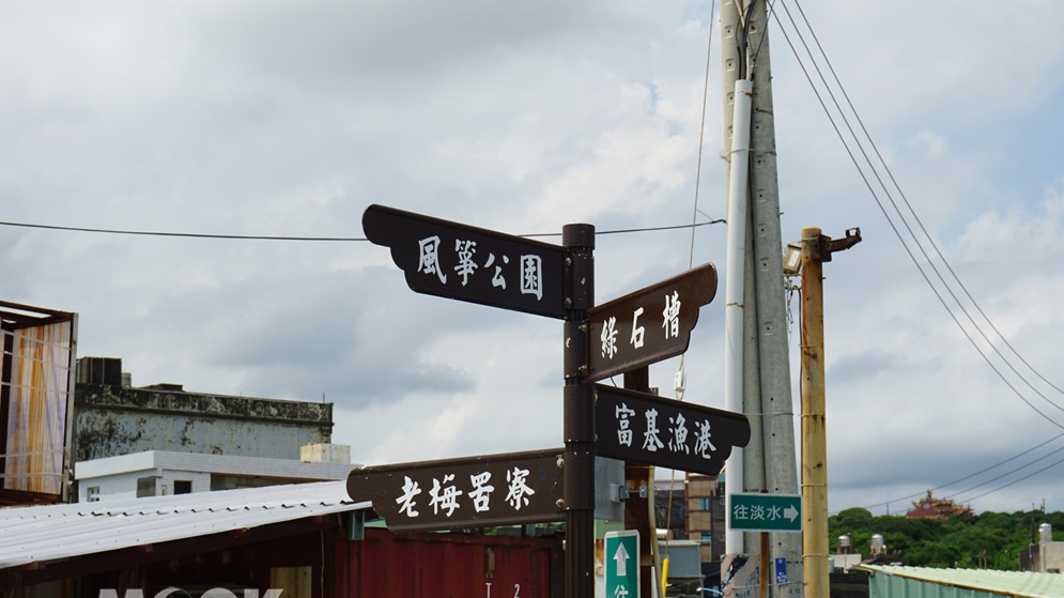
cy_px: 332
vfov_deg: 15.3
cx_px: 531
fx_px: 2228
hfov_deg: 26.9
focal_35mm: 79
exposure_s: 1/200
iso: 100
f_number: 11
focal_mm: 50
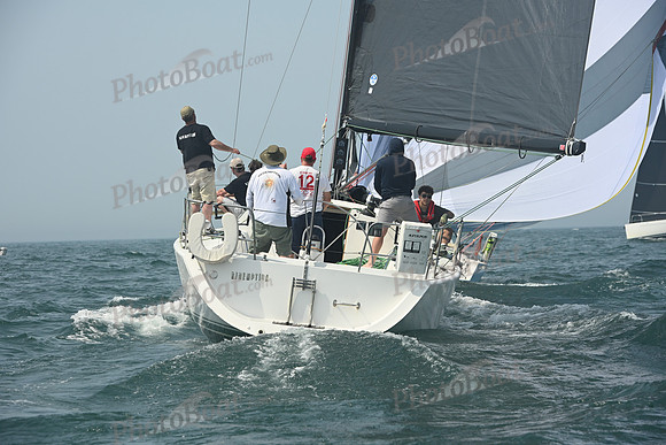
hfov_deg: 14.7
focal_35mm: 140
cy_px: 222
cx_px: 333
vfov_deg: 9.8
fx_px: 2590
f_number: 8
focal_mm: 140
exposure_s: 1/1250
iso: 320
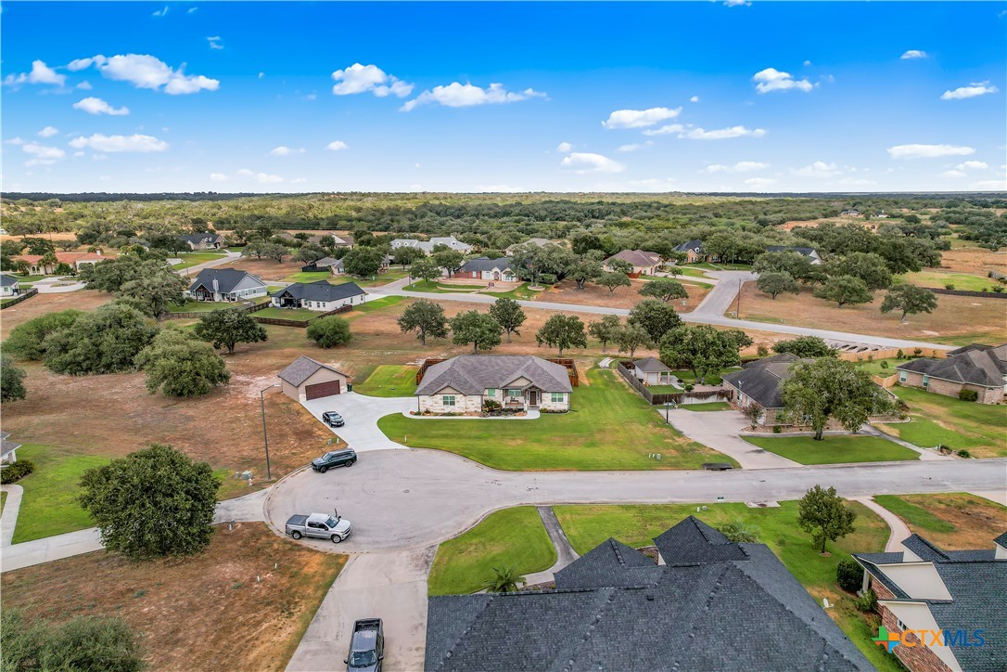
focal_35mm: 22
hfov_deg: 78.6
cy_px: 336
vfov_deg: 57.2
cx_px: 504
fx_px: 615
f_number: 2.8
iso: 100
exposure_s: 1/320
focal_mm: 8.38
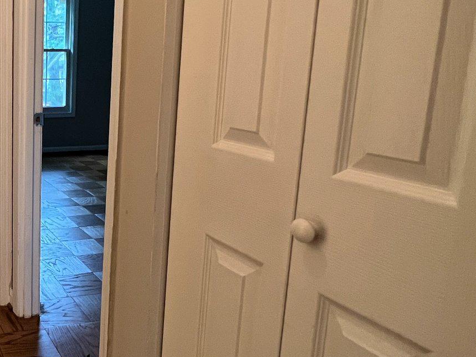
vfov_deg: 45.2
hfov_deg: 46.5
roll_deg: +0.5
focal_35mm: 31
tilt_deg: -9.9
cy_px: 142
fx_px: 426
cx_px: -22
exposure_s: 1/60
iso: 400
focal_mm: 1.57
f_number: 1.8
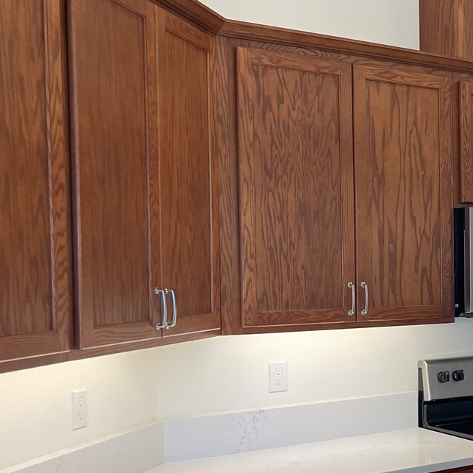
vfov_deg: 31.0
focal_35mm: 55
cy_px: 291
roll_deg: +0.6
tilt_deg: -1.3
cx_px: 467
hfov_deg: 29.2
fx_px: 850
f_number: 1.6
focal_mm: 5.1
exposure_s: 1/120
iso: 100
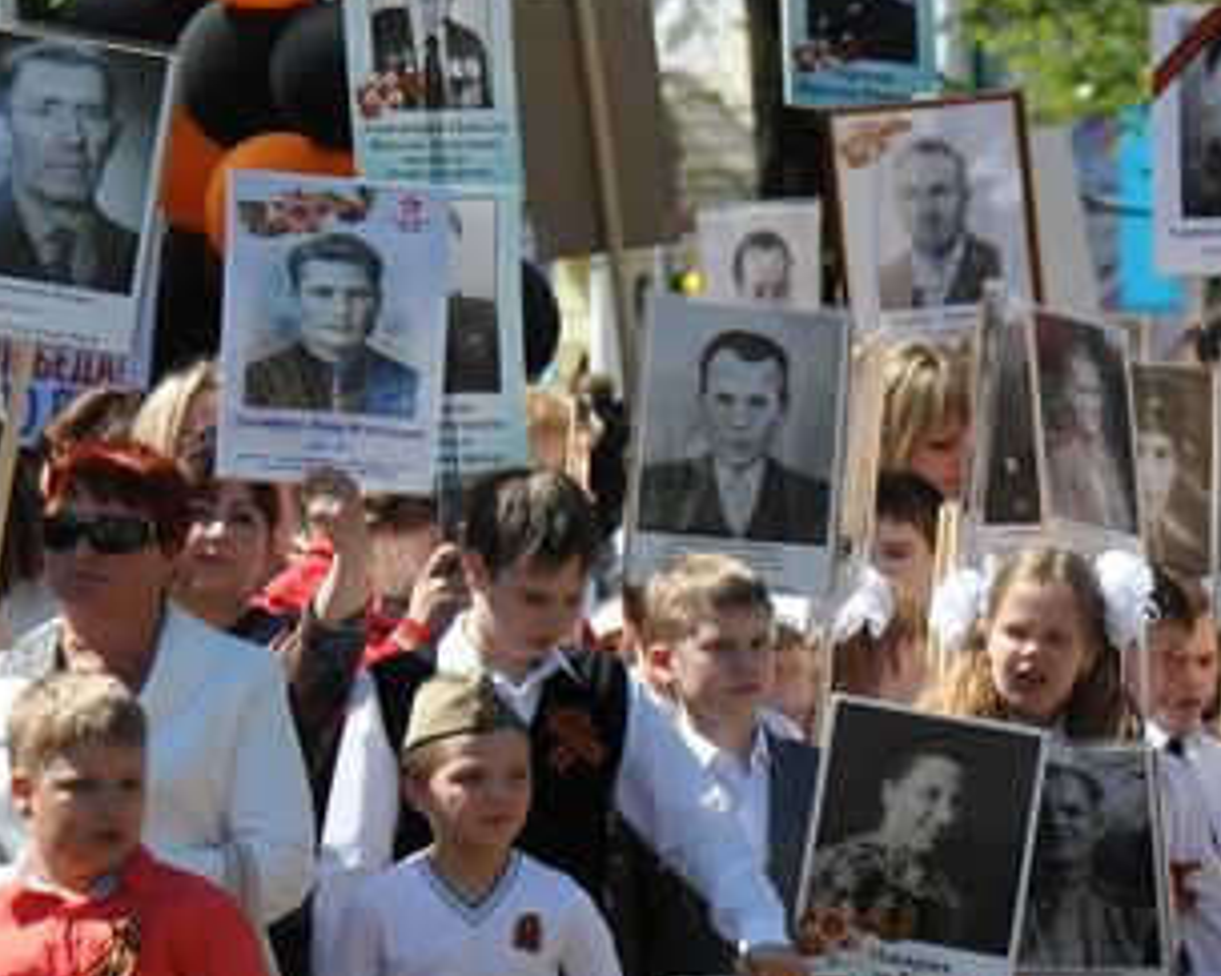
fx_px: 11741
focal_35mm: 325
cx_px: 908
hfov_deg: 5.9
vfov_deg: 4.8
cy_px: 462
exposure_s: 1/640
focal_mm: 100
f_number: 5.6
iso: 200
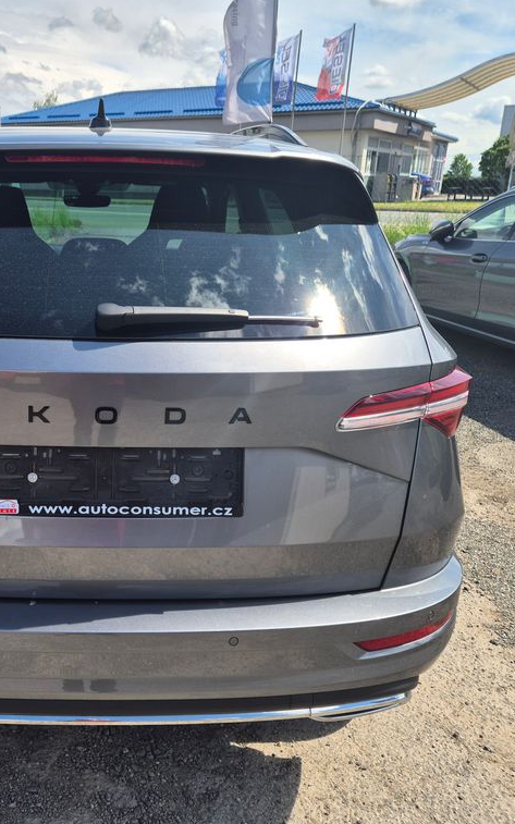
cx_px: 90
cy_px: 407
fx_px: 741
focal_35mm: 33
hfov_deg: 36.8
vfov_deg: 58.1
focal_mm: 5.4
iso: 25
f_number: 1.8
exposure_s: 1/1476
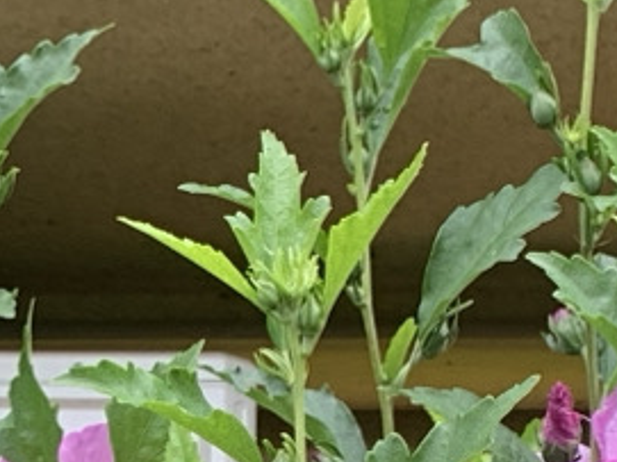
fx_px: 3421
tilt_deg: -1.9
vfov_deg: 6.7
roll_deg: +0.8
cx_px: -80
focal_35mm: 192
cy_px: 1611
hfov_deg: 10.2
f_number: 1.8
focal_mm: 4.25
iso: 25
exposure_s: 1/170
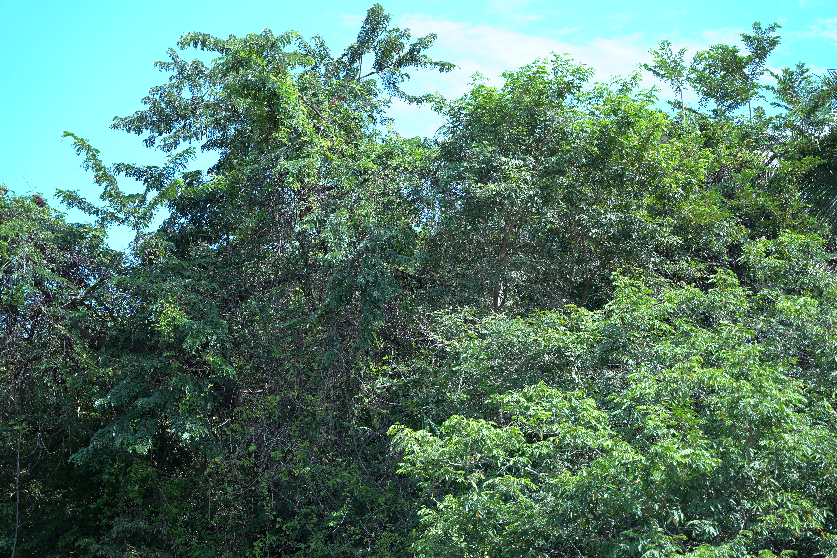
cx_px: 418
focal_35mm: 70
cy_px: 279
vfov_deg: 19.5
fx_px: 1627
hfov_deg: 28.8
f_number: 2.8
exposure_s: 1/500
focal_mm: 70
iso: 100
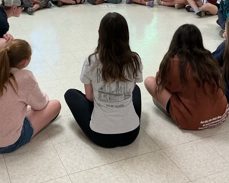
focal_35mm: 54
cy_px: 35
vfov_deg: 27.5
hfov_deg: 34.7
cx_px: 107
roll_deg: -0.6
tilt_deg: -18.1
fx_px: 366
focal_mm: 3
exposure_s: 1/60
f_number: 1.8
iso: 64
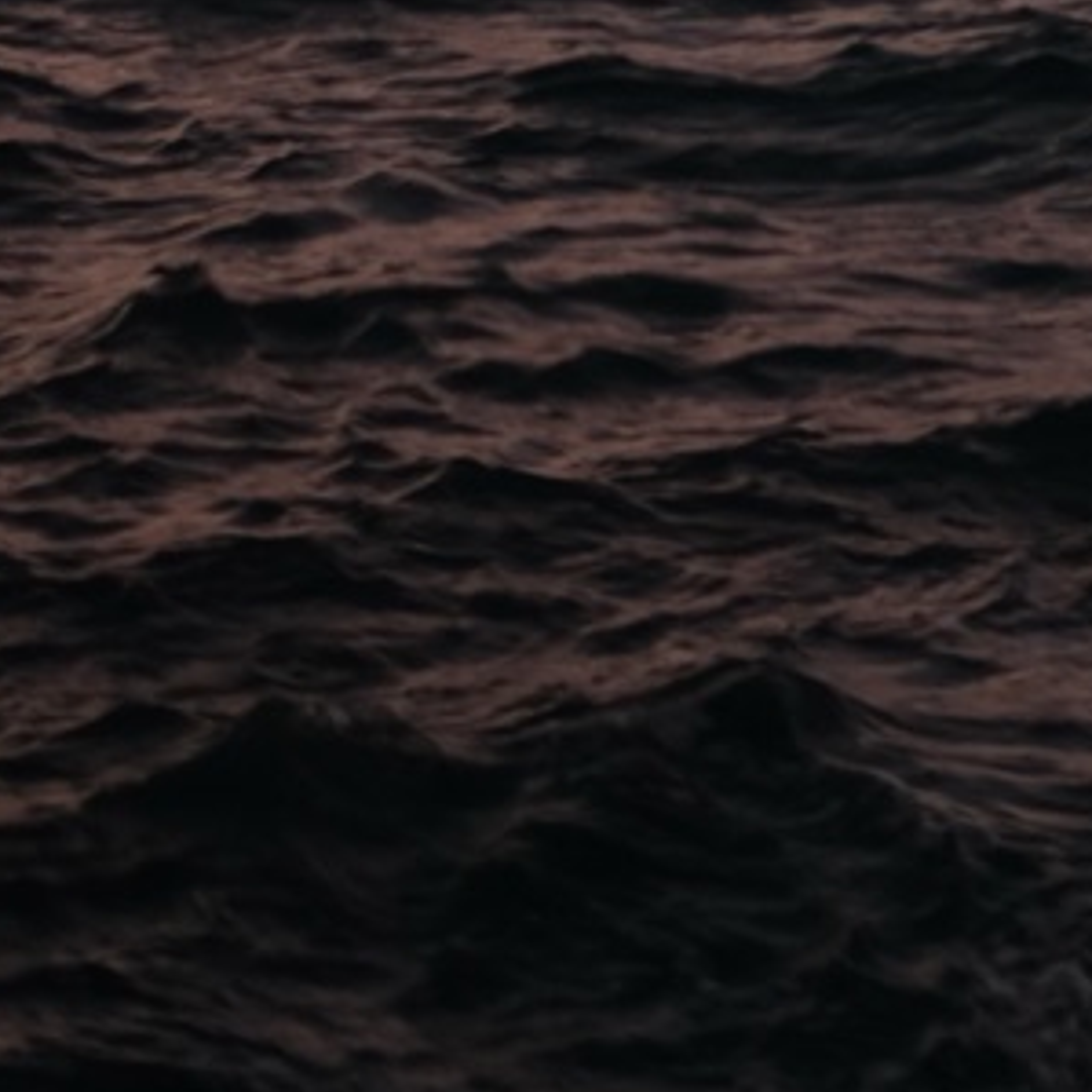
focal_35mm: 241
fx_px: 8601
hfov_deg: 7.2
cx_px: 1371
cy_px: -1505
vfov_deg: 6.9
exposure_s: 1/60
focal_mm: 35
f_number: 2
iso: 200
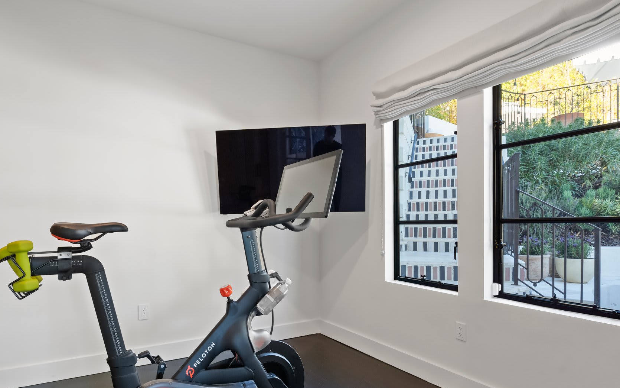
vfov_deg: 59.5
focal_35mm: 20
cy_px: 218
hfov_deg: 84.7
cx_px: 276
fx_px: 338
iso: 12800
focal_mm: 16
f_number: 8
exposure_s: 1/30
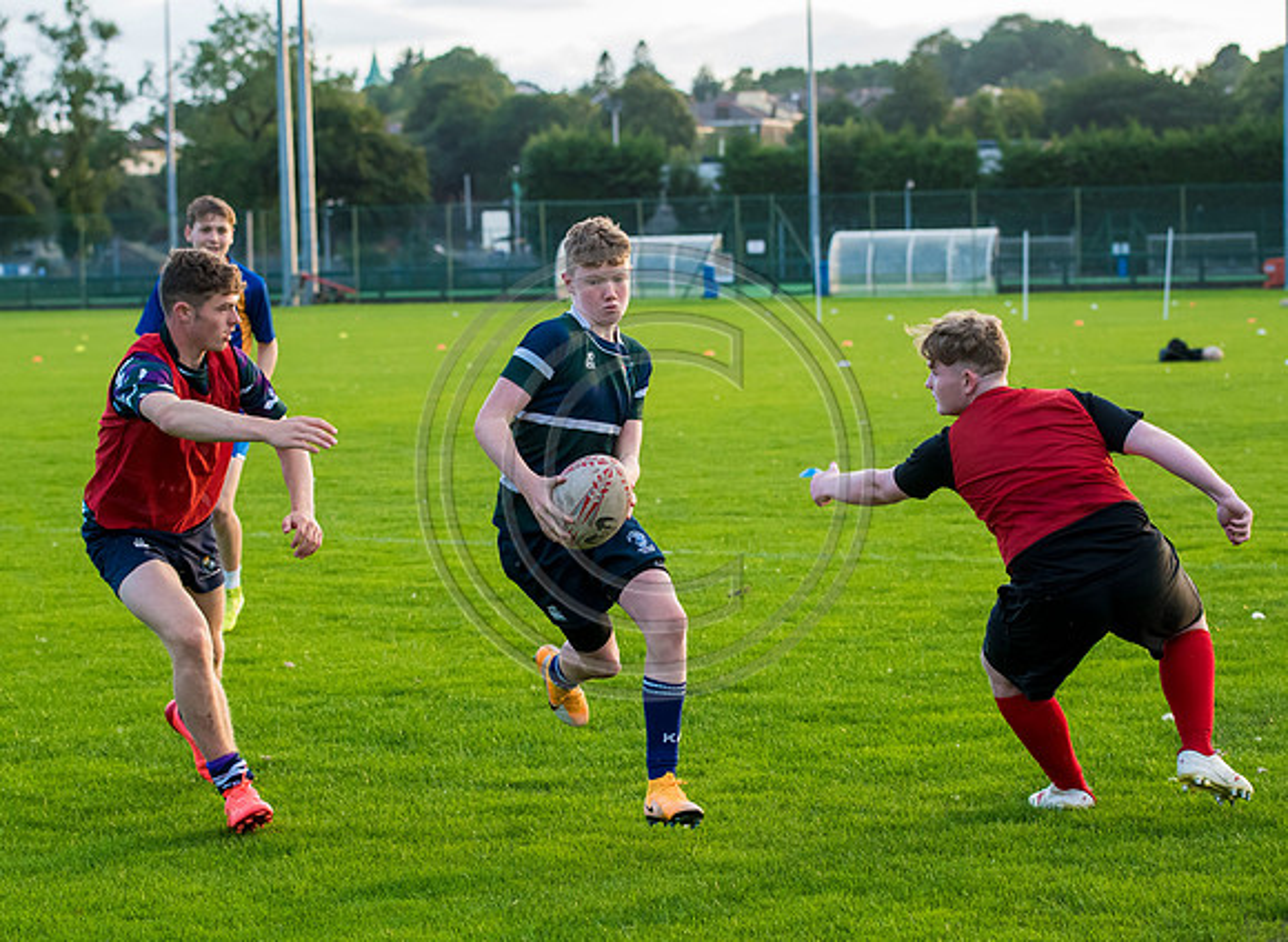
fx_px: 4046
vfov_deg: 13.3
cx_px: 546
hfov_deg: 18.1
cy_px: 528
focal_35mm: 110
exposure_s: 1/640
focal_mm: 92
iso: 1600
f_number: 4.5
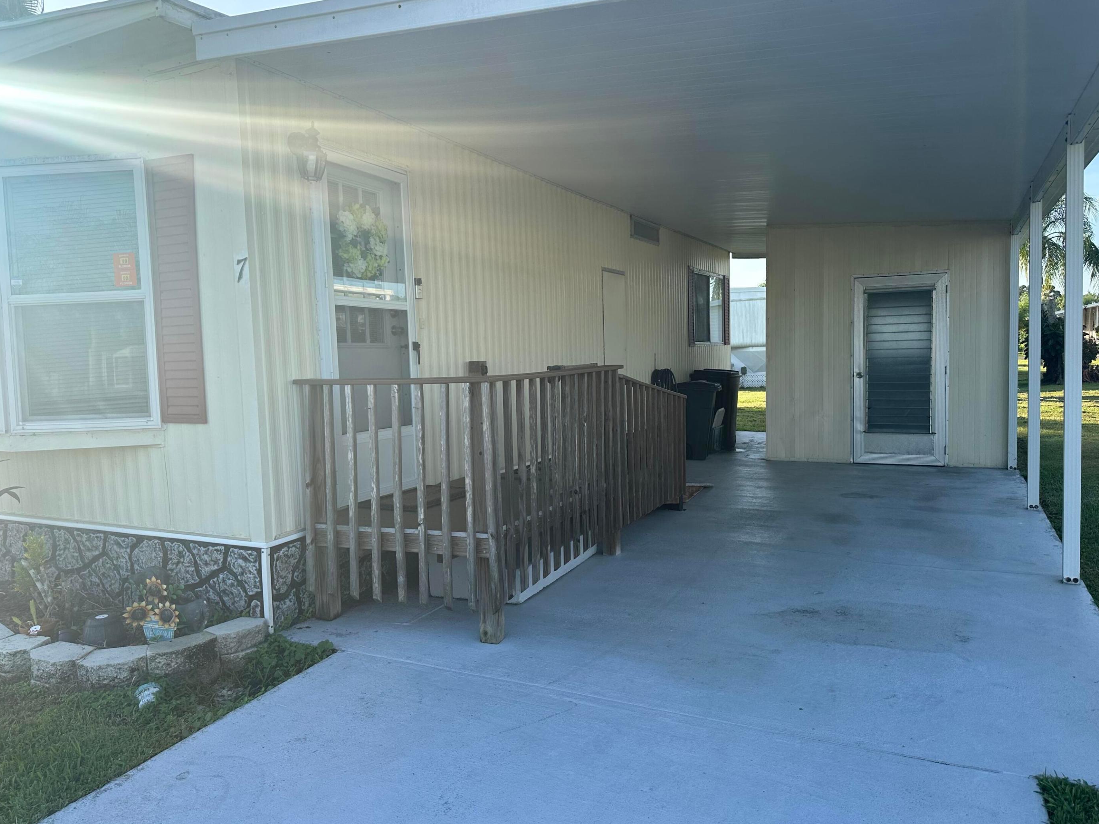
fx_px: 794
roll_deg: +1.4
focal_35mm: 25
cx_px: 536
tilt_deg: -3.2
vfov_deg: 54.9
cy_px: 409
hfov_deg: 69.4
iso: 80
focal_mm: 6.86
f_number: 1.78
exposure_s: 1/1587
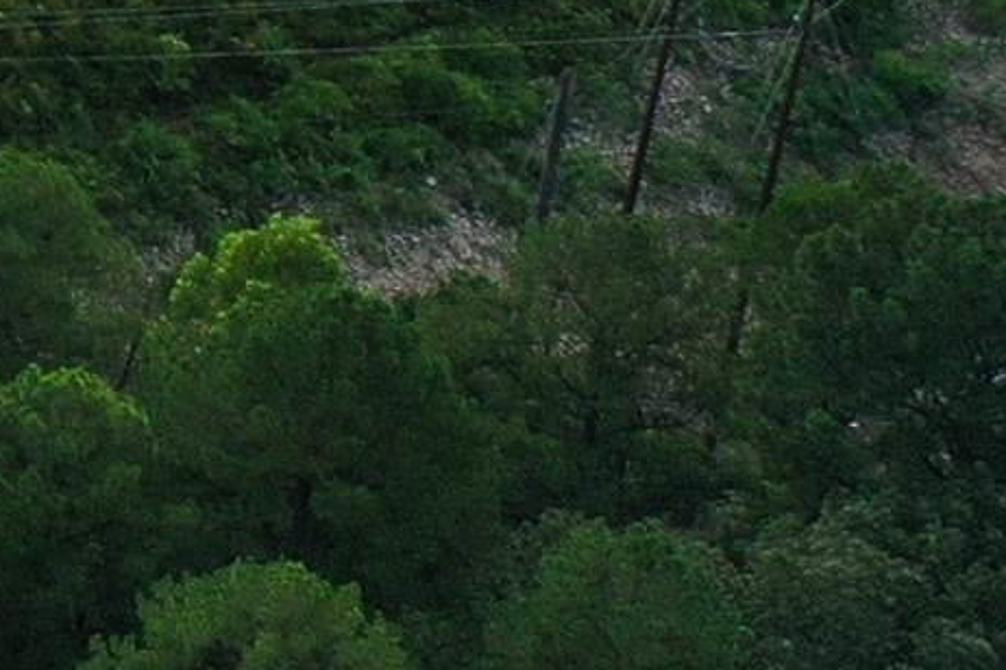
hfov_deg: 9.2
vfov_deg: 6.9
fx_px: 5197
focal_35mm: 186
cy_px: -1070
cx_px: -1879
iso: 100
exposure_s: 1/1000
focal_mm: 10.26
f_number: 2.8
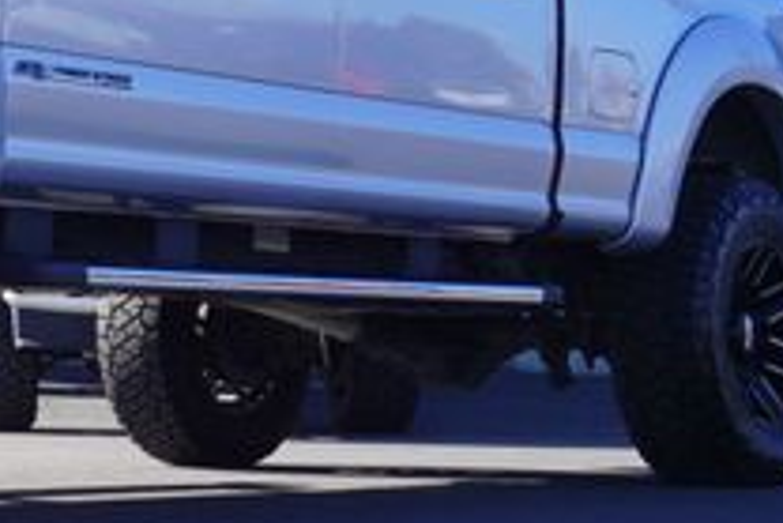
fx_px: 2515
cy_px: -87
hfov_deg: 17.0
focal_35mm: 116
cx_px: -128
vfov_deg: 11.7
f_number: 8
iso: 100
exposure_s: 1/100
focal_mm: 25
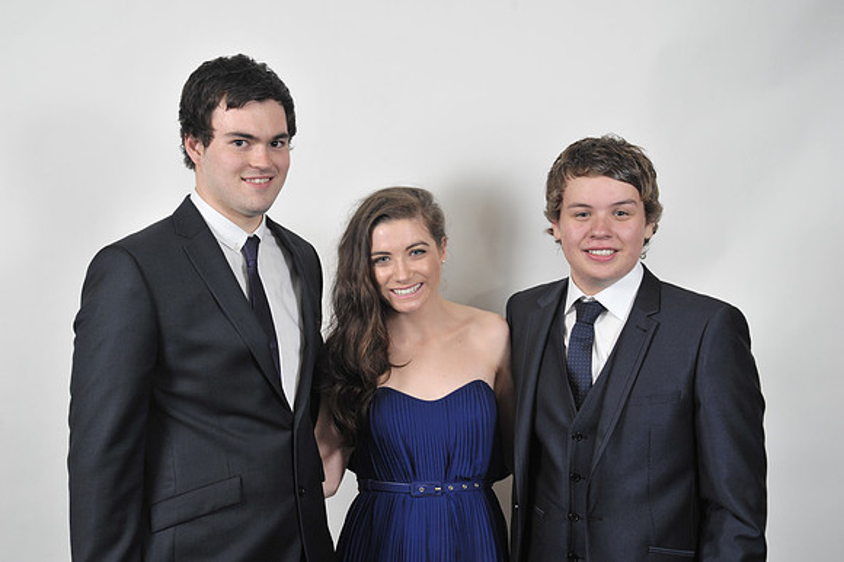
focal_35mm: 52
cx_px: 422
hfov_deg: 38.2
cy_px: 281
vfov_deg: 26.0
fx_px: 1218
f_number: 7.1
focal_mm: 52
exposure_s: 1/160
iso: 1000
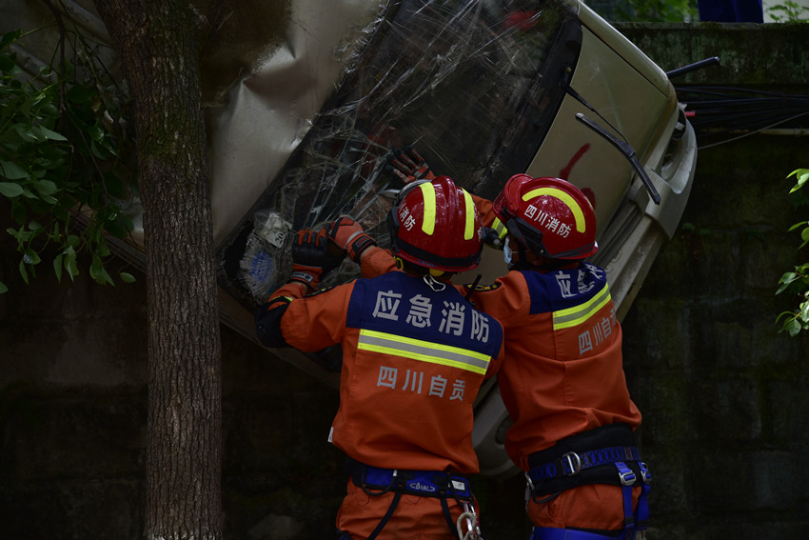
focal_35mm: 75
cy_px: 270
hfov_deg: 27.0
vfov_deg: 18.2
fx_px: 1686
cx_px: 404
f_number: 4.5
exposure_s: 1/200
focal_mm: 75
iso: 200
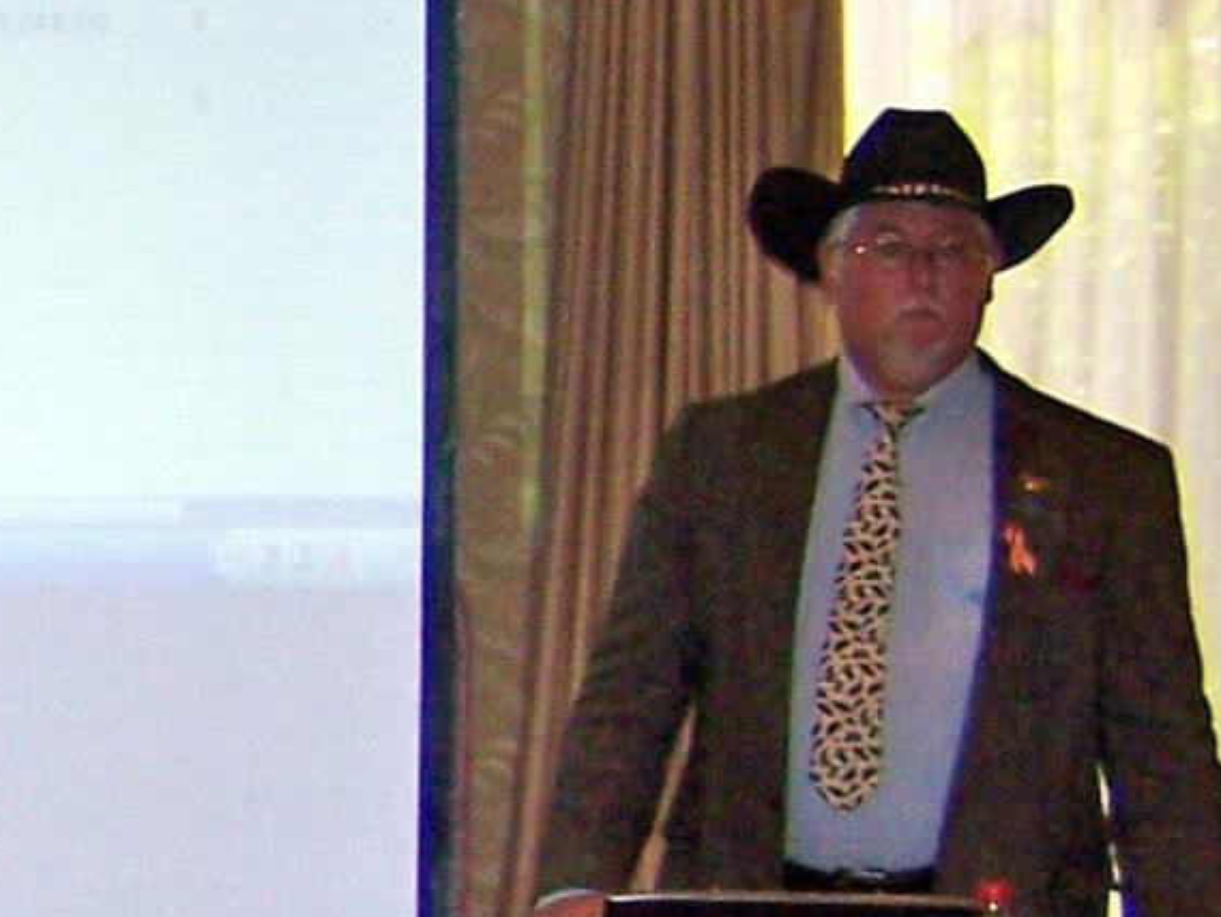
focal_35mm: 171
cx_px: -1371
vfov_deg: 8.7
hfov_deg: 10.4
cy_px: 580
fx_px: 6033
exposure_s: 1/60
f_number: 2.8
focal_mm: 6.3
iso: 140
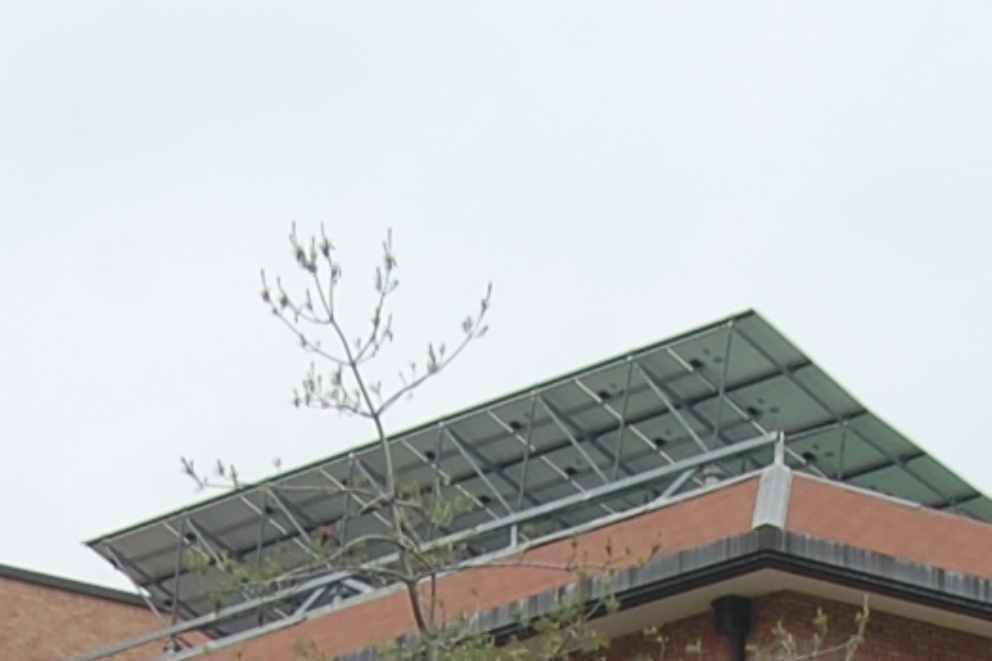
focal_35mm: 198
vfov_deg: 6.6
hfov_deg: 10.4
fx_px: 5450
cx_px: 557
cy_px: 1555
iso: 200
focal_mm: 23
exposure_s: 1/250
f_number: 8
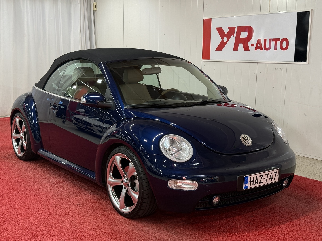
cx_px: 161
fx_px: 446
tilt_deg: -8.4
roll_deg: -1.1
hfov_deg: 39.7
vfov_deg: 30.3
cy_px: 120
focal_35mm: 48
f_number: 1.78
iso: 100
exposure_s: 1/81
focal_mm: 6.76
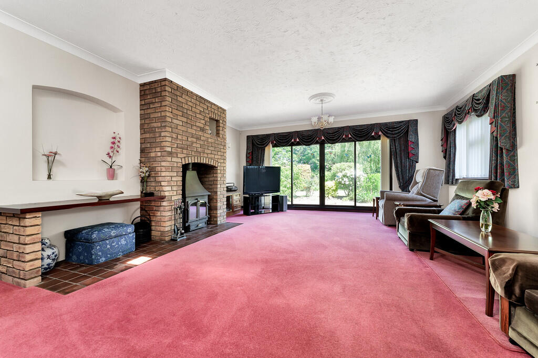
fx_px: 209
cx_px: 269
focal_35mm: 14
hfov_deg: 104.3
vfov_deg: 81.2
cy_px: 179
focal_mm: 14
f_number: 6.3
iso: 320
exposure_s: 1/10
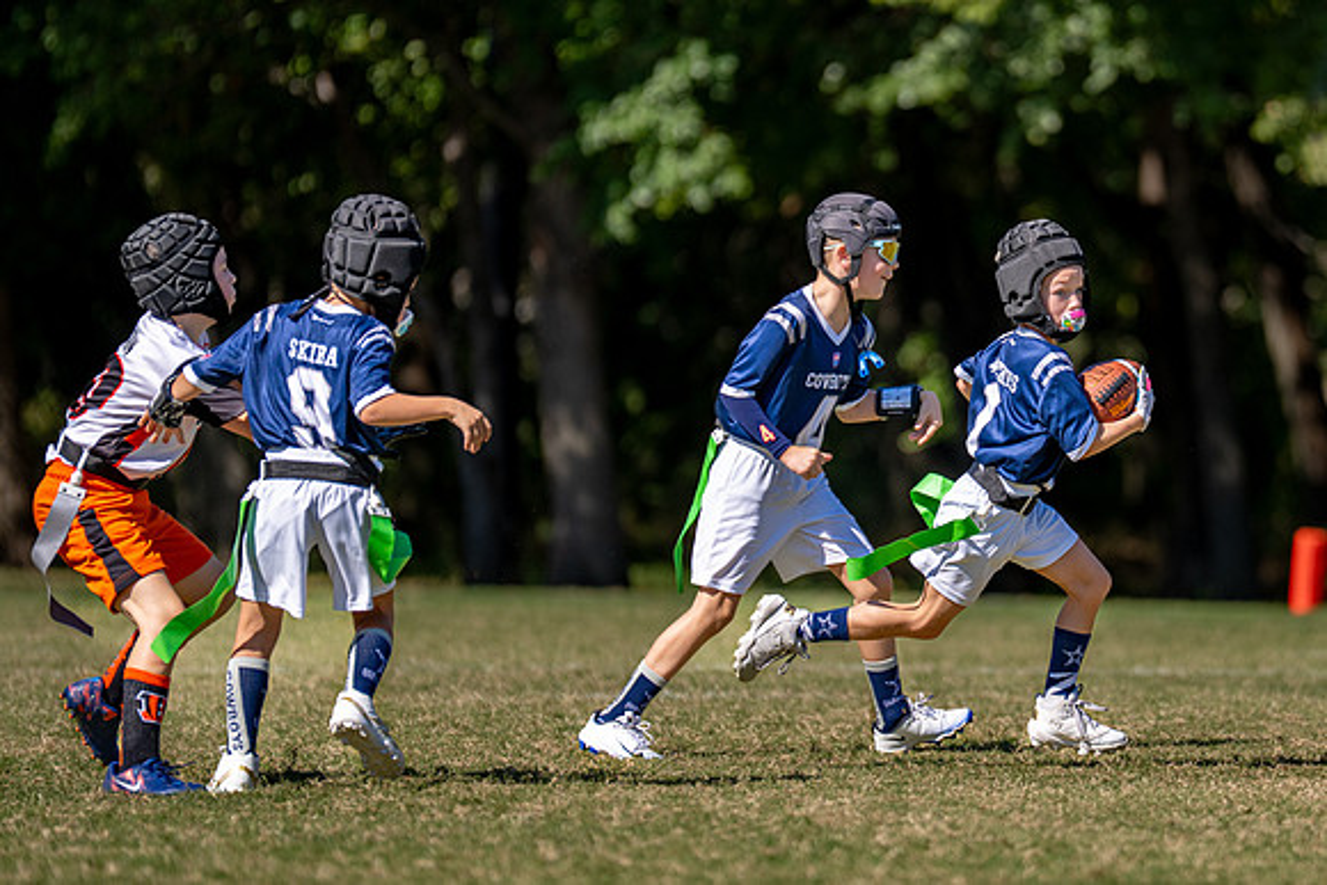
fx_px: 11634
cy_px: 429
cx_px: 986
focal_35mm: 316
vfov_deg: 4.4
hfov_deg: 6.5
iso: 160
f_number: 2.8
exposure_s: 1/3200
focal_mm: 200
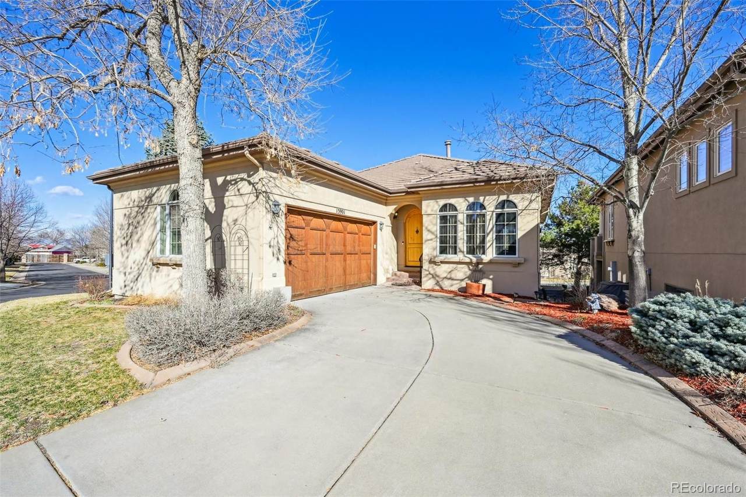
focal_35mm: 15
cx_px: 373
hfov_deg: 100.4
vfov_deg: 77.3
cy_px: 248
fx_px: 311
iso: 400
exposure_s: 1/640
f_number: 11
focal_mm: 15
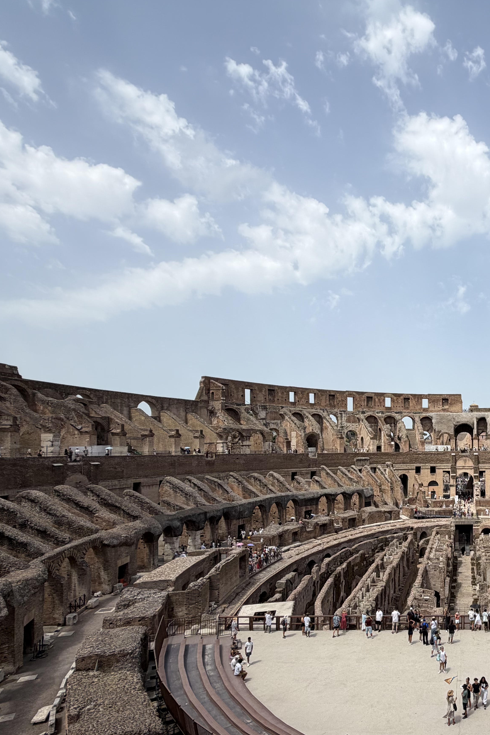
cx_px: 465
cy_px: 442
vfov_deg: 72.9
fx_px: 490
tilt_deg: +0.5
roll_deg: +0.2
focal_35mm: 24
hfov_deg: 46.4
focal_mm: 2.22
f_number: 2.2
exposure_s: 1/970
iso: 20
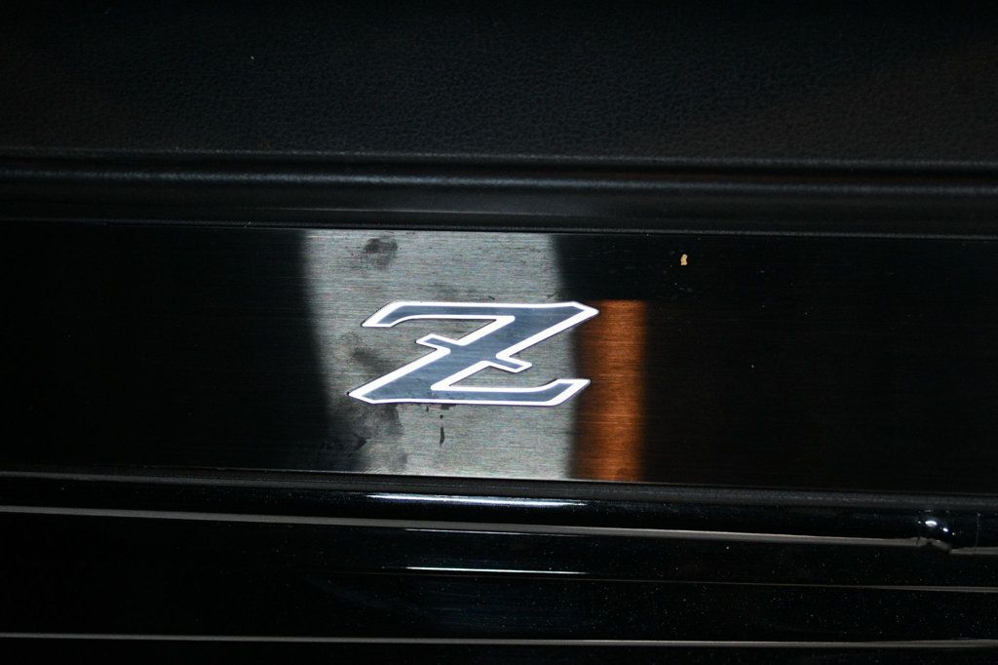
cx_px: 499
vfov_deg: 28.1
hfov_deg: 41.1
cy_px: 332
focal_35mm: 48
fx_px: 1330
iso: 3200
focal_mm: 32
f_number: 4.8
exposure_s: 1/60
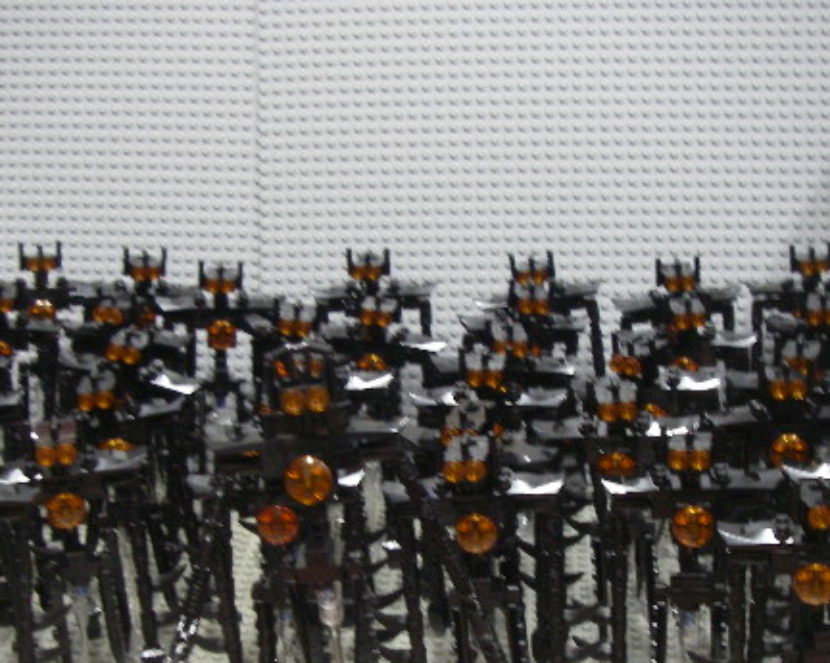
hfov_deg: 34.2
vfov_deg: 27.4
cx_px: 417
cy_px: 452
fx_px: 1350
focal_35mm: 55
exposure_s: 1/4
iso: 250
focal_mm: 6.3
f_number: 3.3
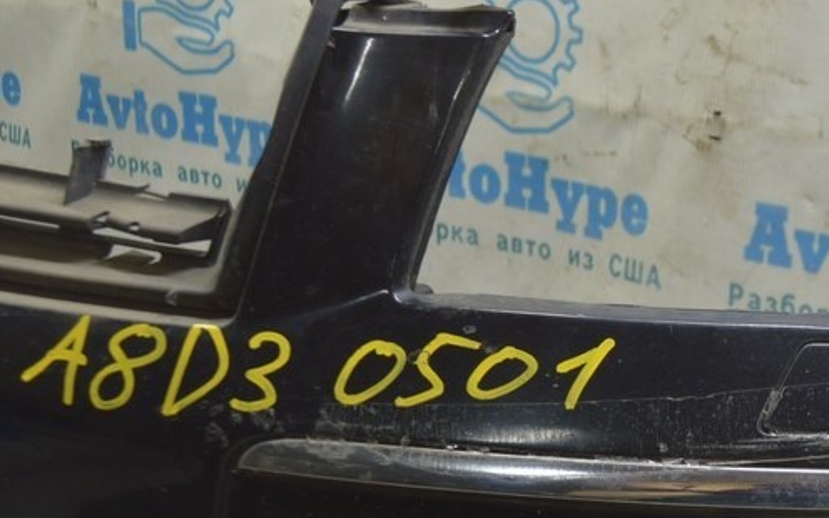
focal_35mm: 82
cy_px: 487
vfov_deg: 15.7
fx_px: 1853
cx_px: 816
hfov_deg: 24.2
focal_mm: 26
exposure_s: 1/20
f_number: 5.6
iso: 400
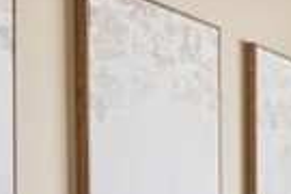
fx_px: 857
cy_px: 273
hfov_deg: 12.8
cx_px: 767
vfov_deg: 12.4
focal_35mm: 106
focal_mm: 14
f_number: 8
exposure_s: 1/30
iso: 400
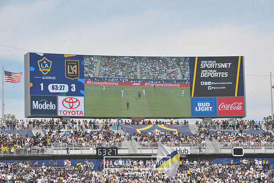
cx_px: 137
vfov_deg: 11.4
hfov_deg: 17.1
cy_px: 92
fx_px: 913
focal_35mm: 120
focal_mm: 120
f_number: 11
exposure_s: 1/500
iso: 320
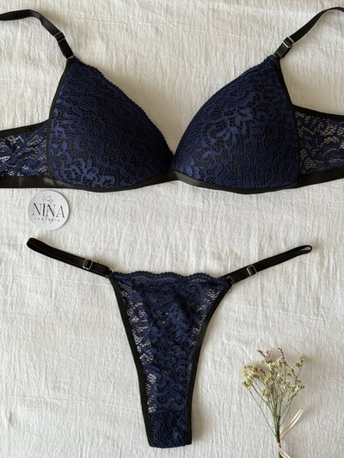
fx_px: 636
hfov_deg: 30.3
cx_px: 172
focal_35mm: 48
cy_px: 229
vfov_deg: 39.6
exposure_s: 1/60
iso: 125
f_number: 1.78
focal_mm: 6.76
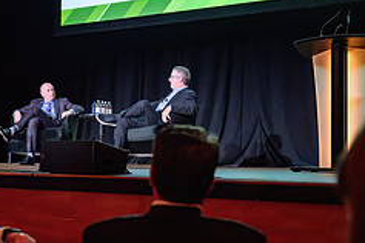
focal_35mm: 77
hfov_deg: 25.7
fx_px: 781
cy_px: 127
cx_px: 55
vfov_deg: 17.7
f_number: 2.8
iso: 1600
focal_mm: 31.5
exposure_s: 1/100
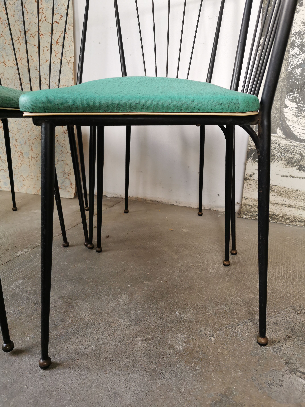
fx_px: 317
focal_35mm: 27
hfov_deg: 51.4
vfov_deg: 65.3
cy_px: 204
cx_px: 152
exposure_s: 1/100
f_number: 1.6
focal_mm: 5.56
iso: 100
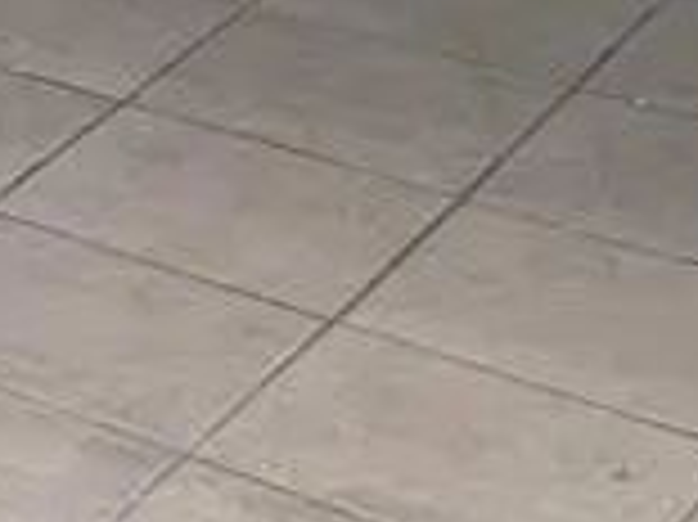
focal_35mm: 159
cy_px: -729
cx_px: -1468
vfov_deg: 8.5
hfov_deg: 9.4
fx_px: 3204
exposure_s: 1/1139
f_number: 1.78
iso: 100
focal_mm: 6.76
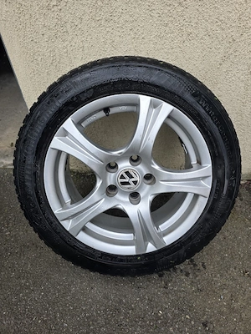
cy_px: 167
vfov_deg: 73.9
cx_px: 126
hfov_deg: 58.9
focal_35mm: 23
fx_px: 222
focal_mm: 6.3
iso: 80
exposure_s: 1/1429
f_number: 1.7
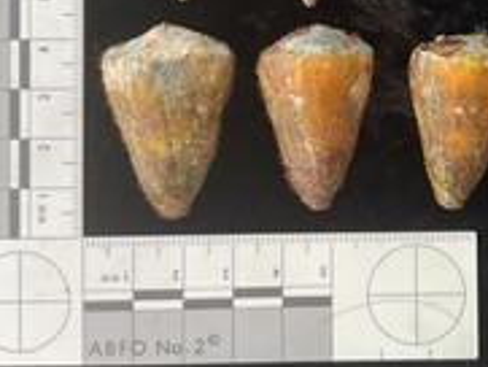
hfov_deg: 33.5
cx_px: 377
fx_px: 790
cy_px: 85
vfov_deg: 25.8
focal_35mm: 56
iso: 50
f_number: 1.8
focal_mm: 3
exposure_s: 1/60
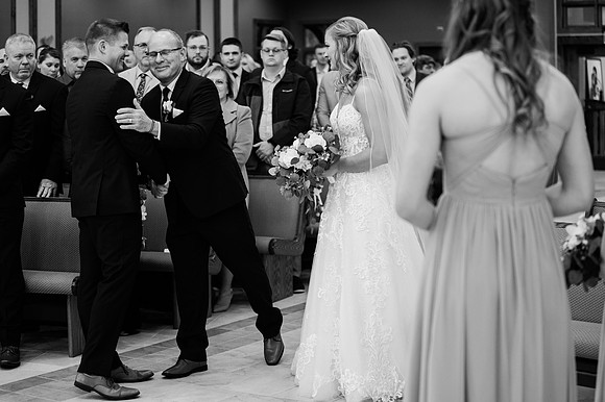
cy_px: 201
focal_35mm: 70
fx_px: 1176
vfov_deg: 19.4
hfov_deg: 28.9
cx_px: 302
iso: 1600
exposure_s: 1/250
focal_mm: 70
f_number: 2.8
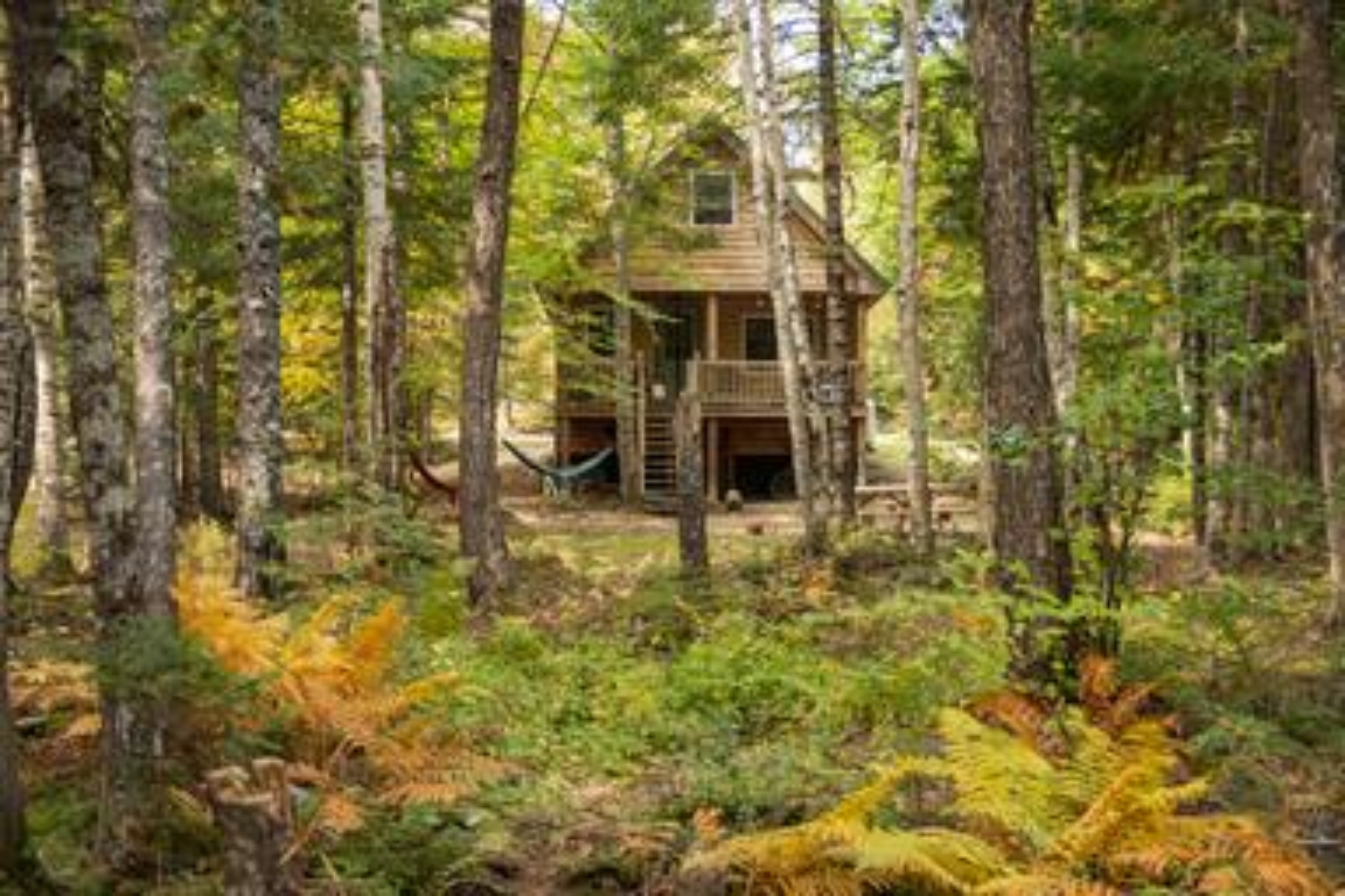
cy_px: 448
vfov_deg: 26.0
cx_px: 672
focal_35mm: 52
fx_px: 1944
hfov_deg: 38.2
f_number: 2.8
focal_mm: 35
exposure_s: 1/100
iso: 100
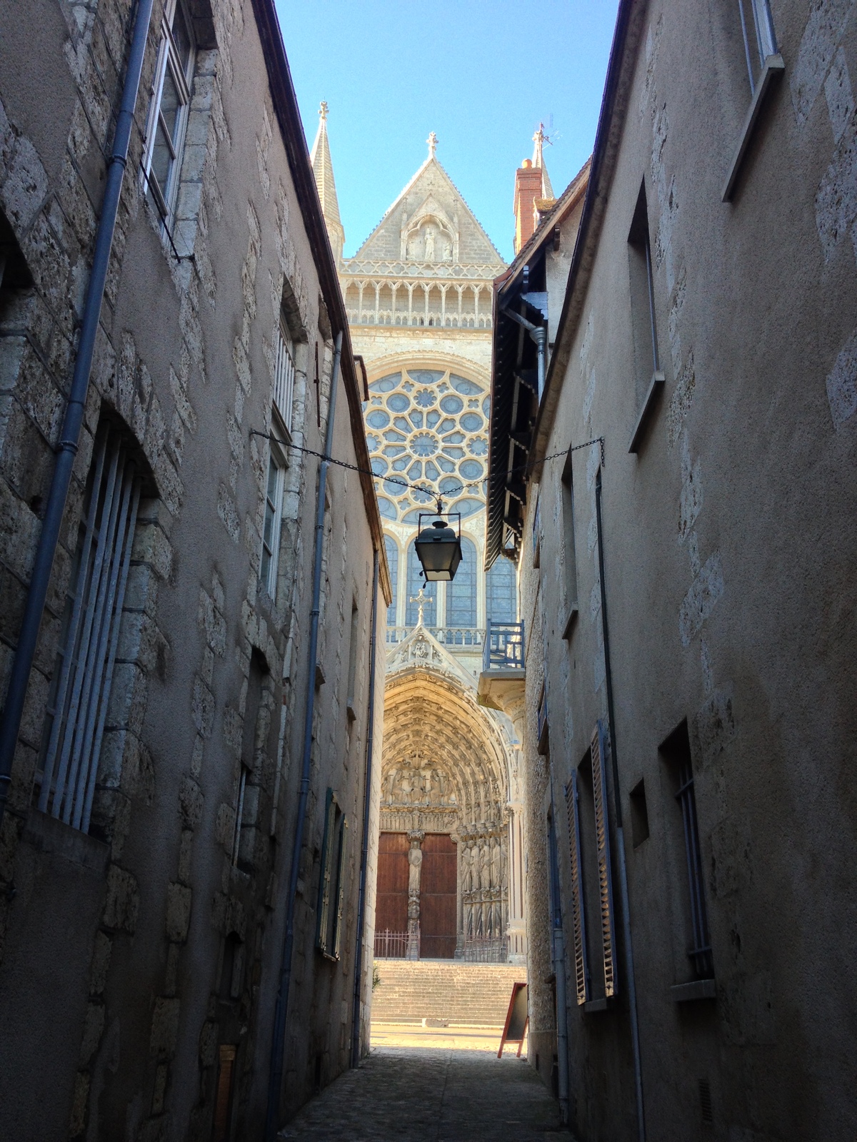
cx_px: 428
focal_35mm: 35
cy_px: 571
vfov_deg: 52.6
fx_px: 1155
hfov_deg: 40.7
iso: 64
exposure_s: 1/120
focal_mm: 4.28
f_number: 2.4
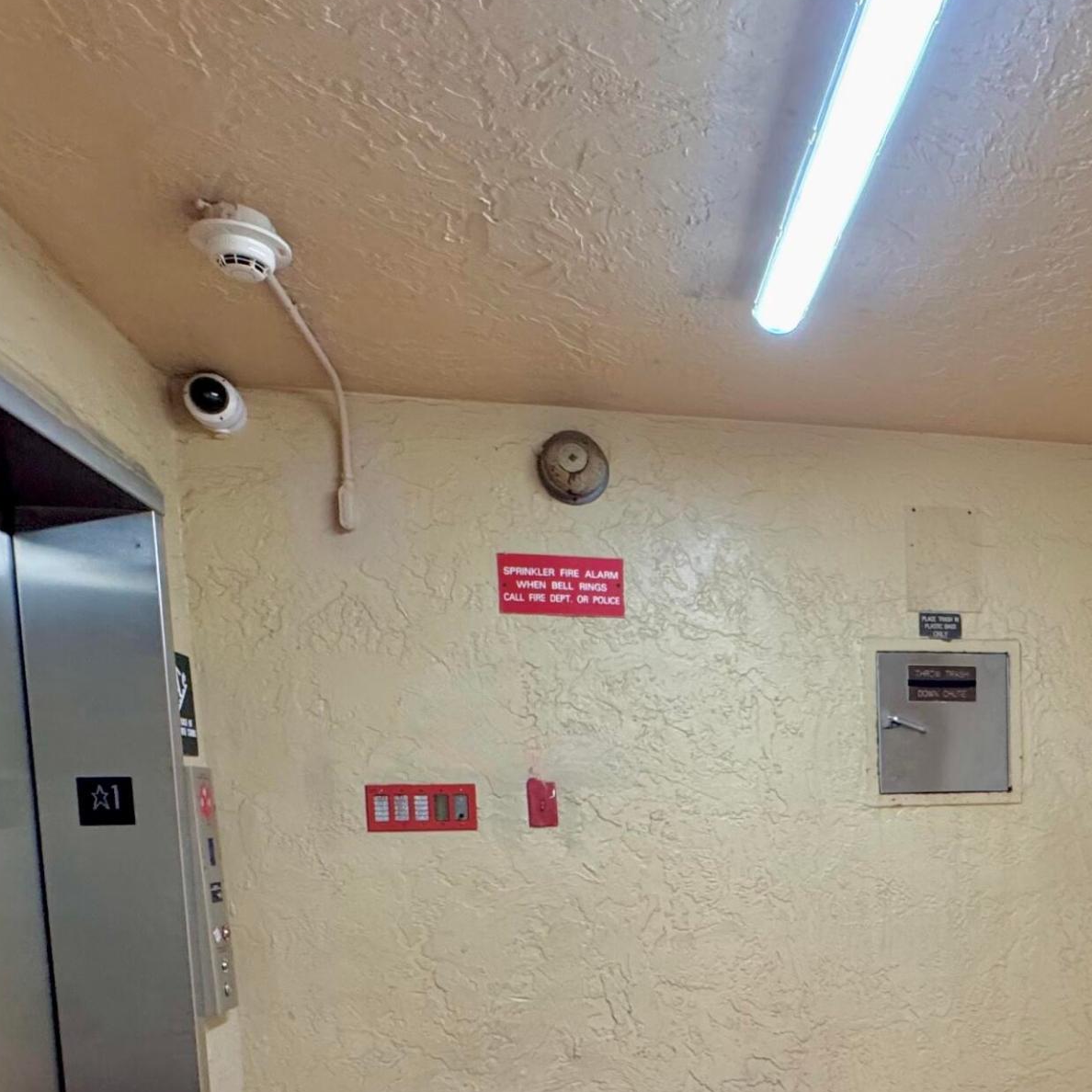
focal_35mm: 30
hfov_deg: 50.5
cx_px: 886
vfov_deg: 50.1
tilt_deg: -4.3
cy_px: 906
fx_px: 1071
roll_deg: +0.7
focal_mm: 2.22
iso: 250
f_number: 2.2
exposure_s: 1/120
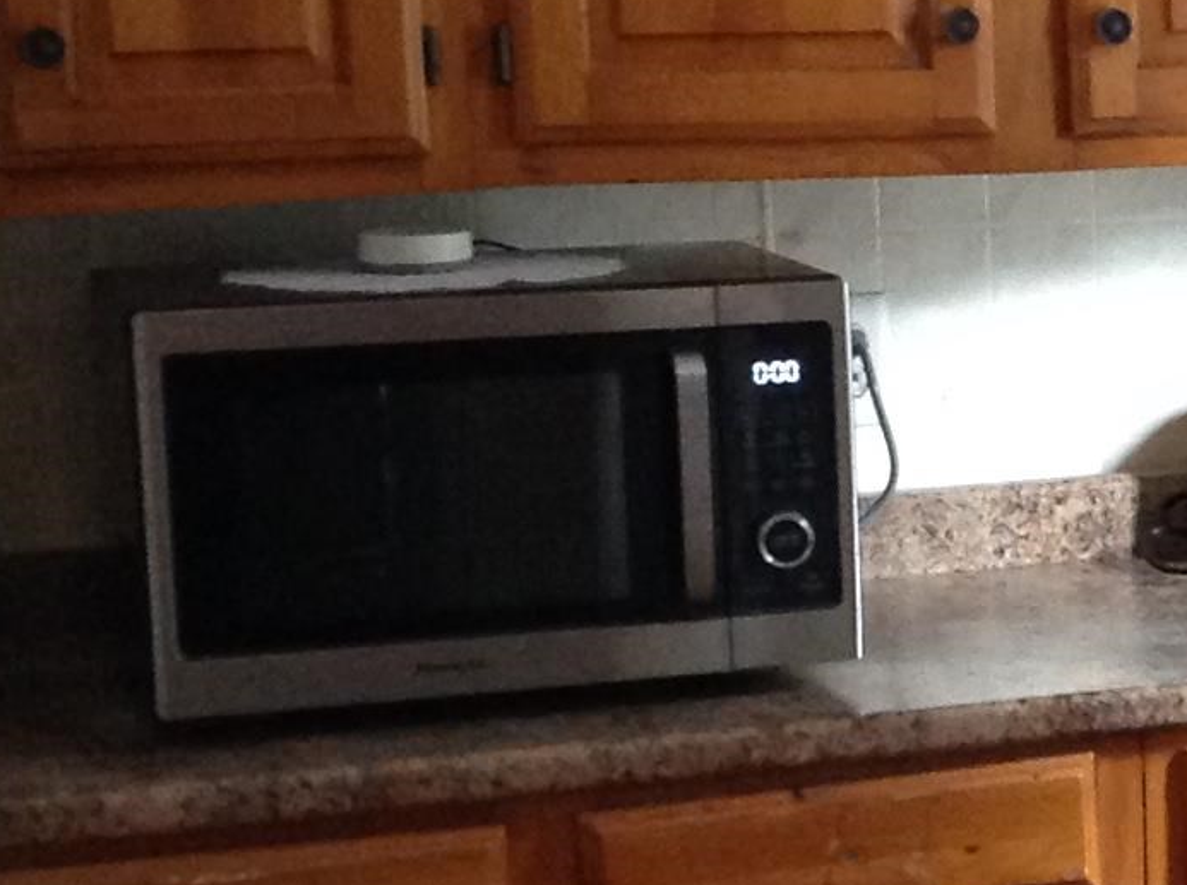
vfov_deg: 11.3
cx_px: 1516
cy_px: 428
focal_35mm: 131
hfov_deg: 14.5
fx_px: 4484
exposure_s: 1/15
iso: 320
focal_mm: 4.28
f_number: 2.4
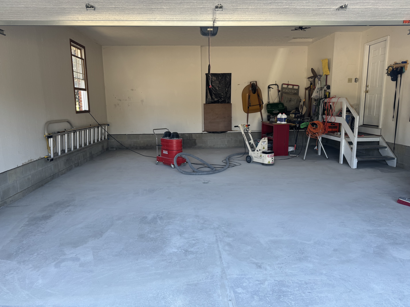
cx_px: 205
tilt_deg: -10.6
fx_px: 284
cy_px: 154
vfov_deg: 56.8
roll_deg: +1.7
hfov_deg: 71.6
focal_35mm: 24
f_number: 1.78
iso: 64
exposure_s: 1/166
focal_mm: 6.76
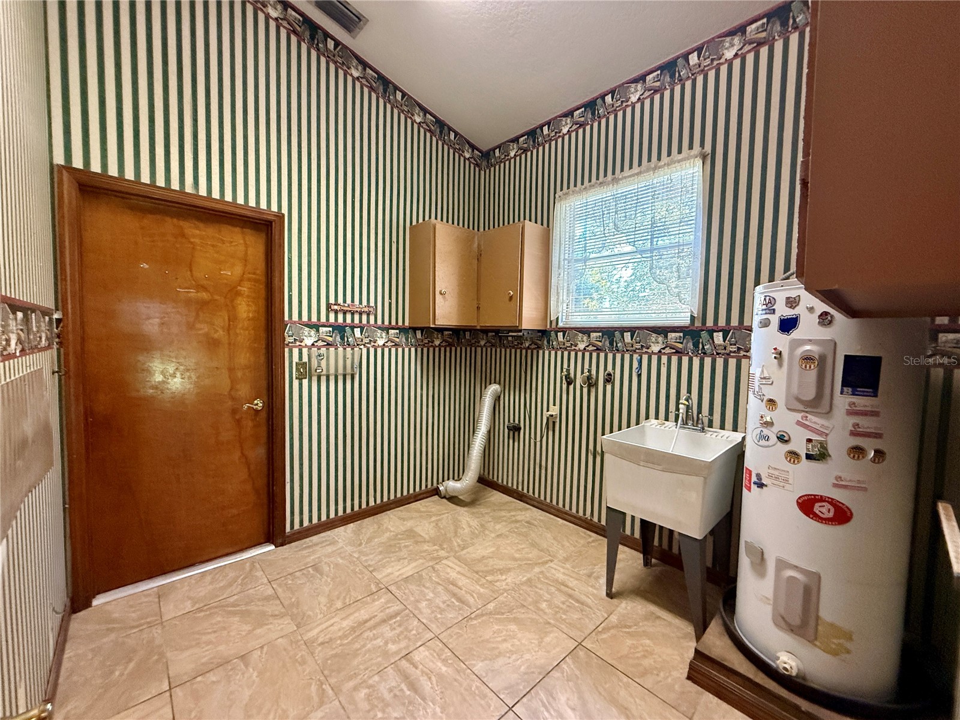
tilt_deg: -3.5
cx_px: 480
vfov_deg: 85.7
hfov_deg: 102.1
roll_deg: -2.0
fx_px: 388
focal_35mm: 14
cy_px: 360
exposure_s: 1/120
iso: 640
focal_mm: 2.22
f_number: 2.2
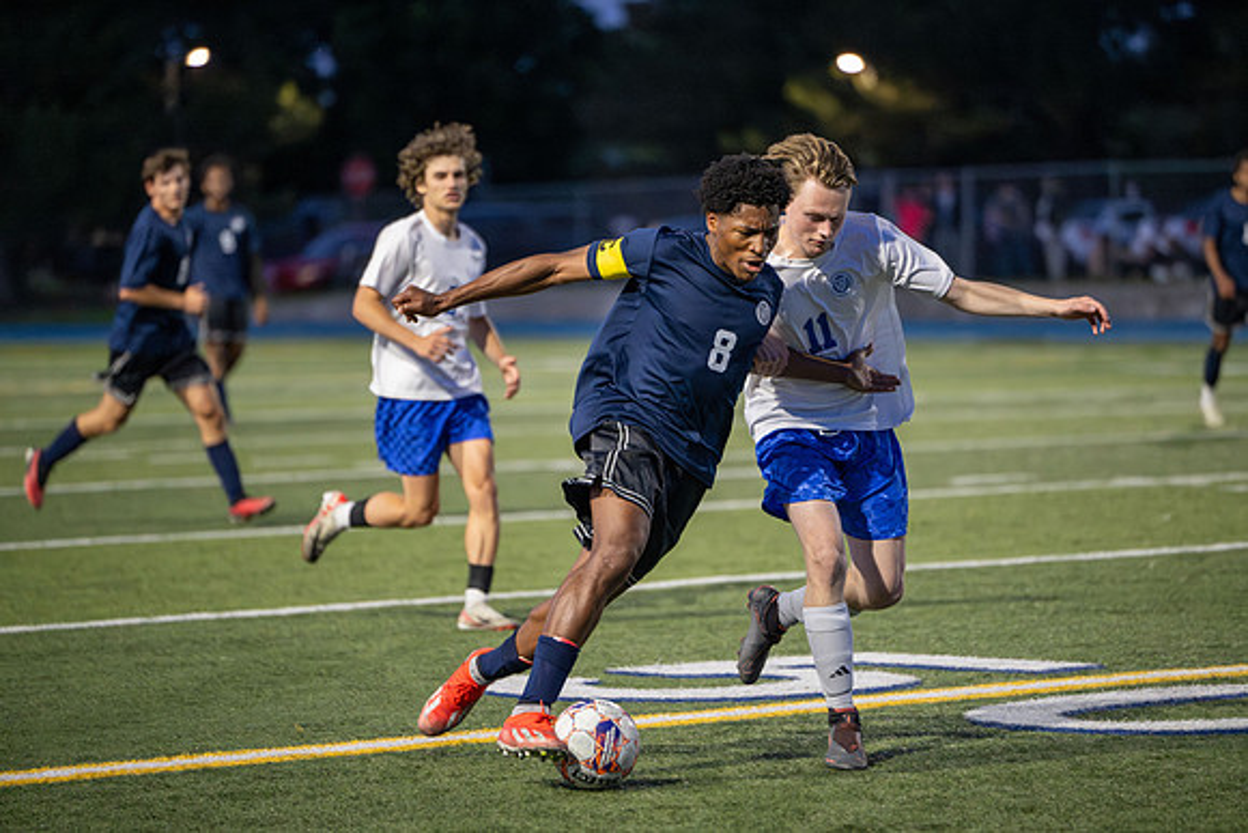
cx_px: 620
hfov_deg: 11.3
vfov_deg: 7.6
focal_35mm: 182
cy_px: 416
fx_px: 6310
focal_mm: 180
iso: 6400
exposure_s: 1/800
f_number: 2.8
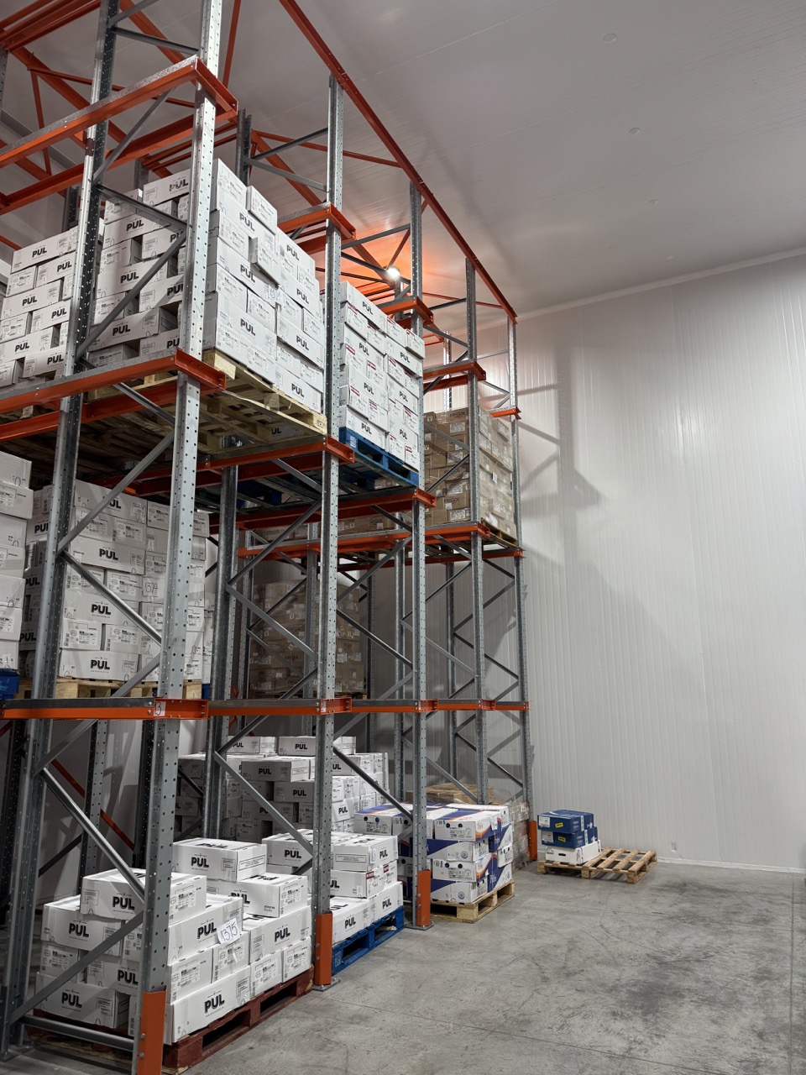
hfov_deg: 56.8
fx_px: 745
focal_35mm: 24
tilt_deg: +12.0
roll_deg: +0.6
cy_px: 538
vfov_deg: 71.6
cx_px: 403
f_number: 1.78
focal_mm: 6.76
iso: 125
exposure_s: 1/50
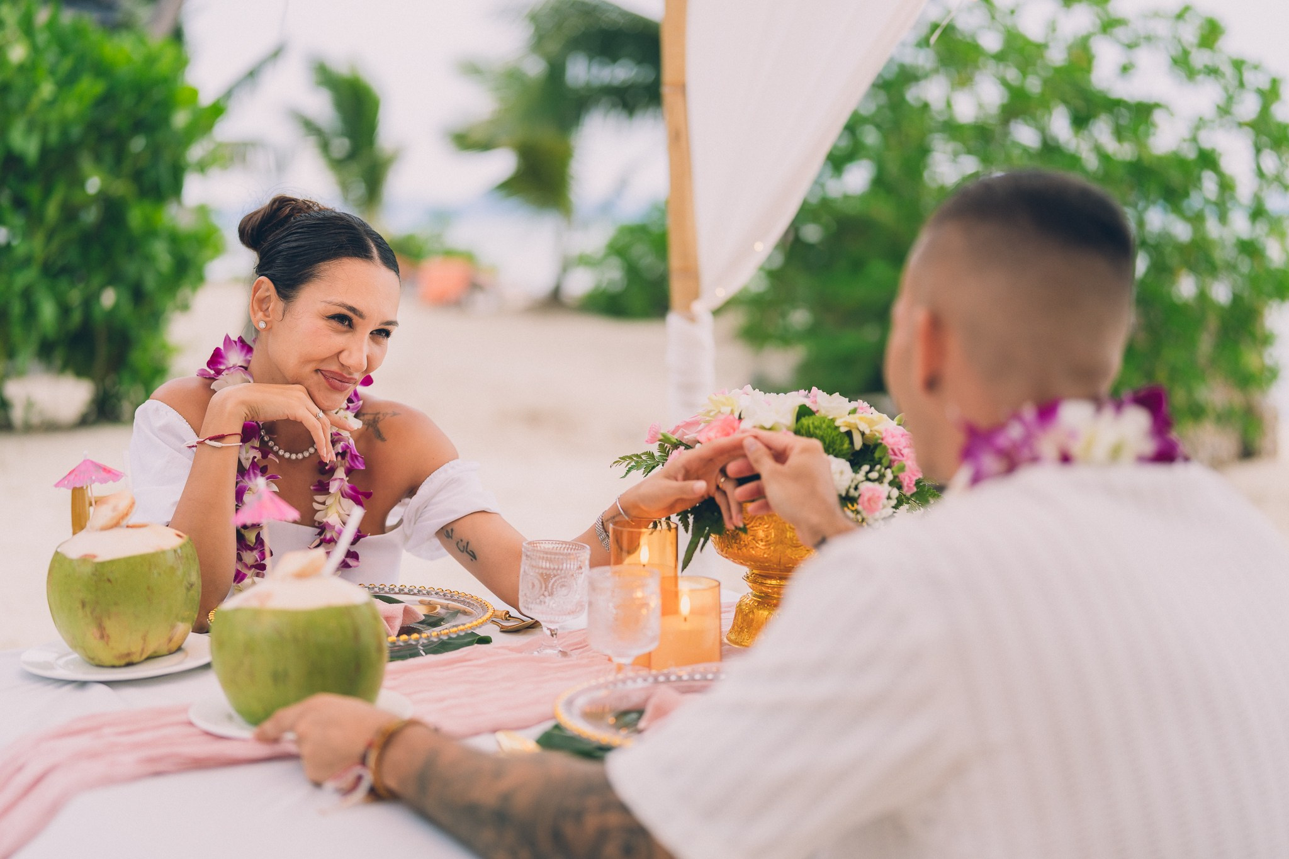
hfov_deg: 39.6
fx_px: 1790
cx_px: 644
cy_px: 430
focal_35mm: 50
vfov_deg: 27.0
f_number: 1.4
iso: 125
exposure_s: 1/250
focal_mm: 50
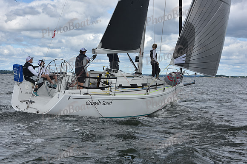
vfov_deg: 19.5
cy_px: 82
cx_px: 124
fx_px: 480
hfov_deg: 28.8
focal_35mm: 70
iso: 250
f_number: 9
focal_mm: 70
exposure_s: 1/800
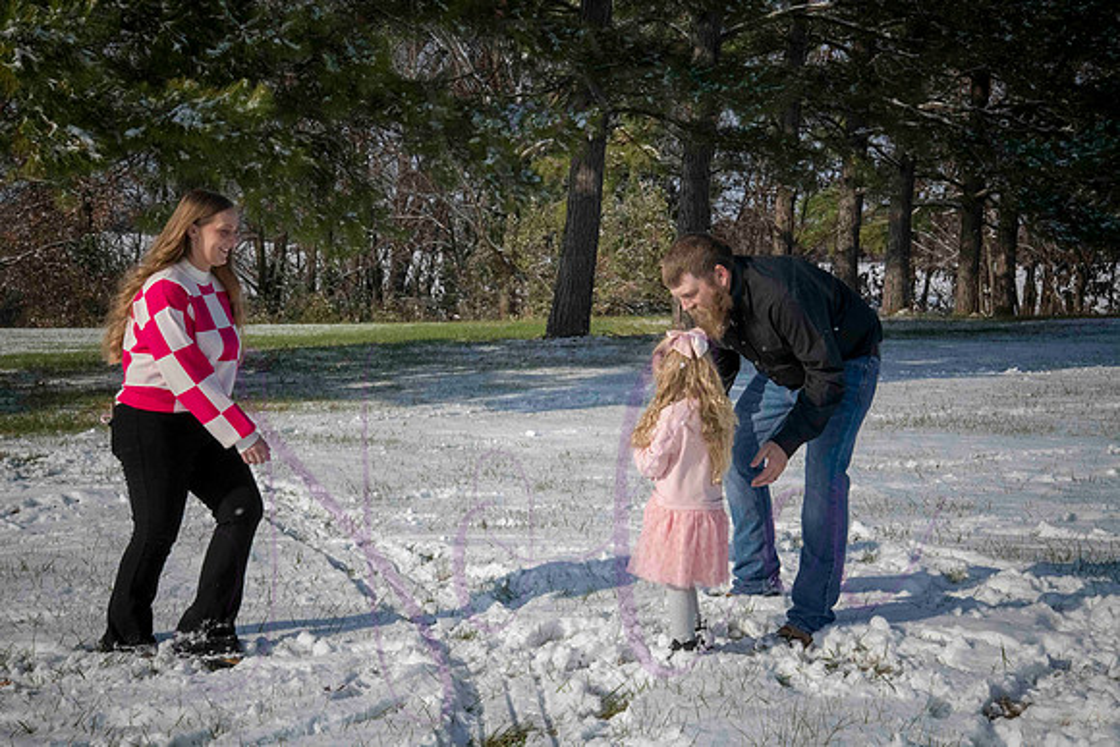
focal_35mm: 65
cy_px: 374
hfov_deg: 31.0
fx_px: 2023
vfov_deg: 20.9
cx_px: 560
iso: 800
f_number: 22
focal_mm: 65
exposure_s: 1/800
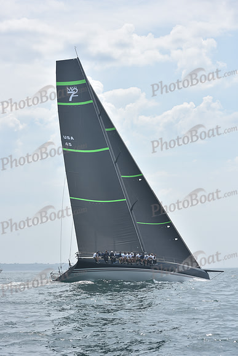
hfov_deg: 19.5
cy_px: 178
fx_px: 694
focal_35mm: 70
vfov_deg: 28.8
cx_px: 119
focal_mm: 70
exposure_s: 1/800
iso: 250
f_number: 9
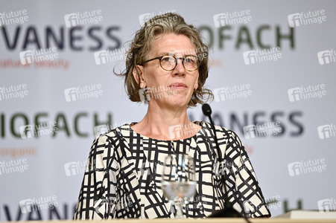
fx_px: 1865
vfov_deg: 6.9
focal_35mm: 200
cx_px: 168
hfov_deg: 10.3
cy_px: 112
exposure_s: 1/400
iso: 1000
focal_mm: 200
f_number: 2.8
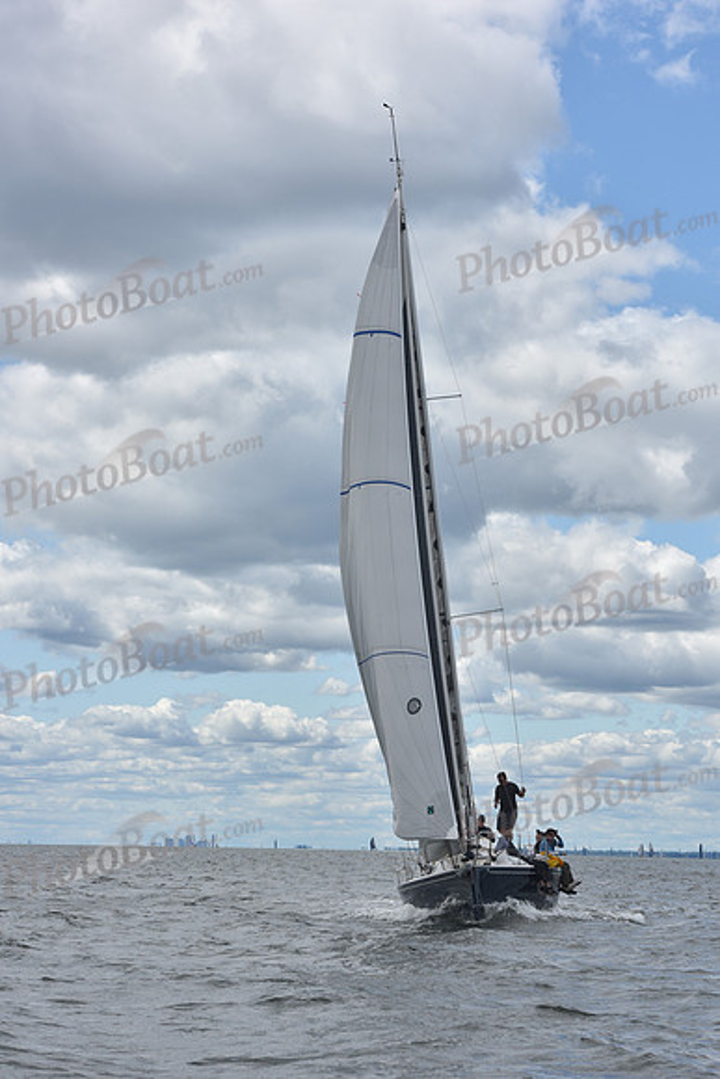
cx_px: 360
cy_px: 540
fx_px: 3058
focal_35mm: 102
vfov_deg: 20.0
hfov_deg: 13.4
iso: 250
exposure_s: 1/800
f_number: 10
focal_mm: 102
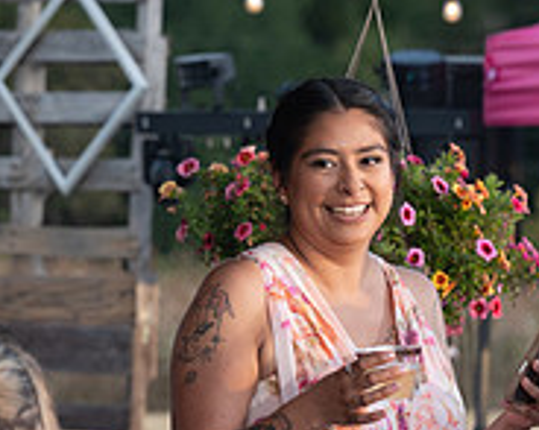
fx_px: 5947
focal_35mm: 373
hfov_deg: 5.2
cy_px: 352
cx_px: 258
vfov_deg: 4.1
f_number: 5.6
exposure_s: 1/125
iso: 320
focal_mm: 126
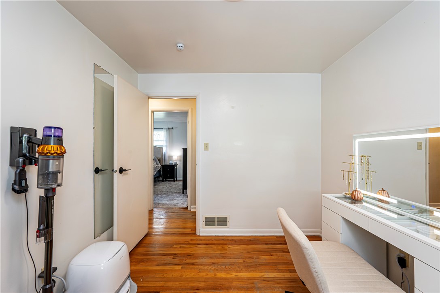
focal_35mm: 14
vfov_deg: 81.1
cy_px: 146
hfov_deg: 104.3
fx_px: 171
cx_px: 220
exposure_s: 1/100
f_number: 8
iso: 1600
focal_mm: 14
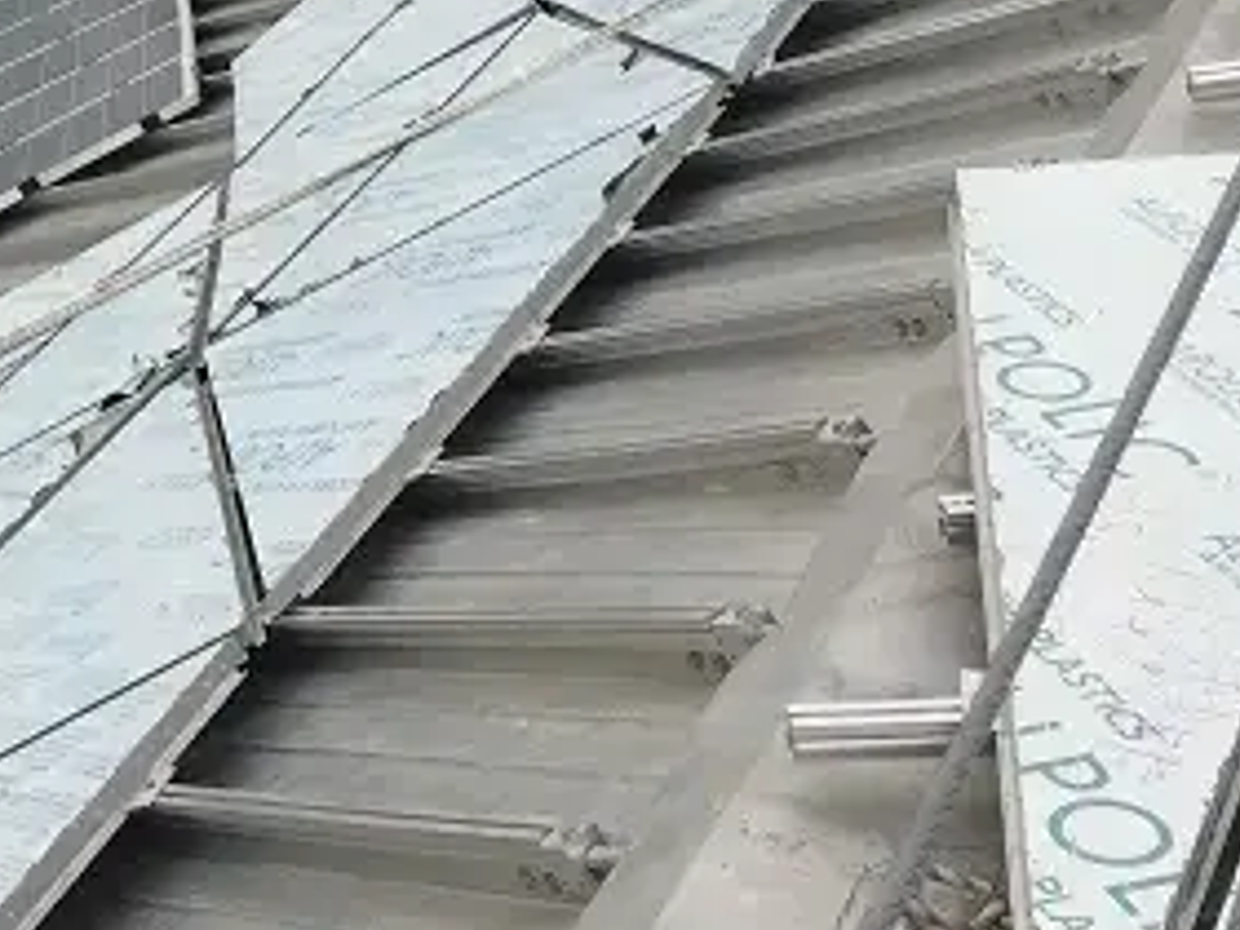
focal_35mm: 83
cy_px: -199
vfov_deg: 17.0
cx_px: -182
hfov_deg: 22.1
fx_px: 2973
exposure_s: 1/2083
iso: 32
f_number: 2.2
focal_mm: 4.15
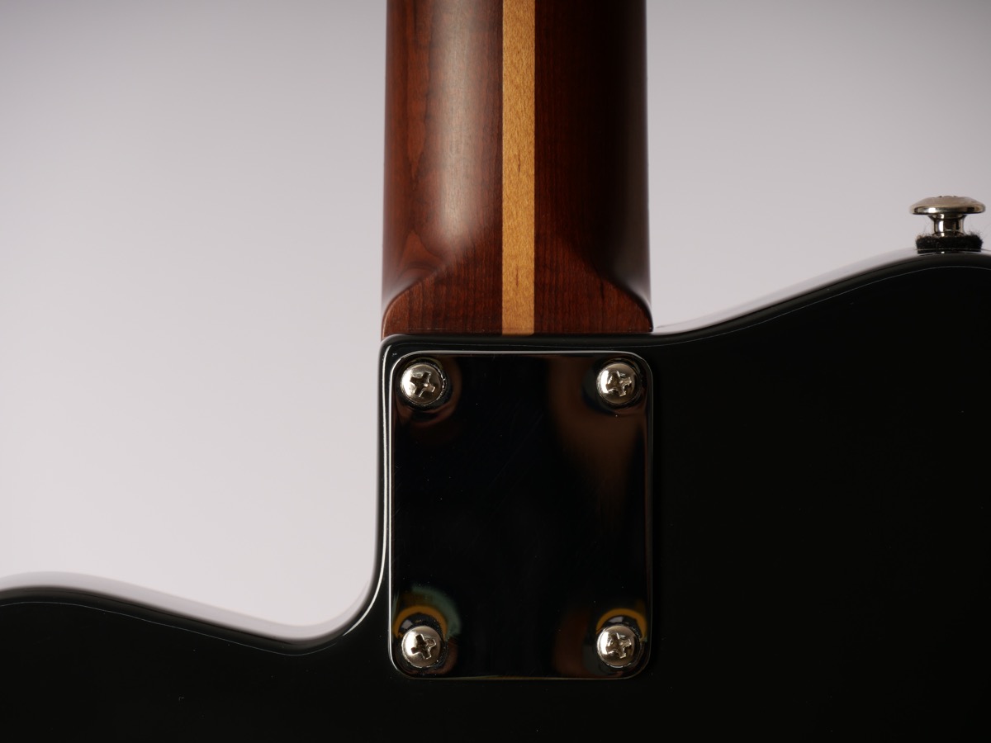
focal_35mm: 280
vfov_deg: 5.3
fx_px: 8016
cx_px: 496
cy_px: 372
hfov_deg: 7.1
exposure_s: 1/200
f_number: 7.1
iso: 200
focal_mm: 140
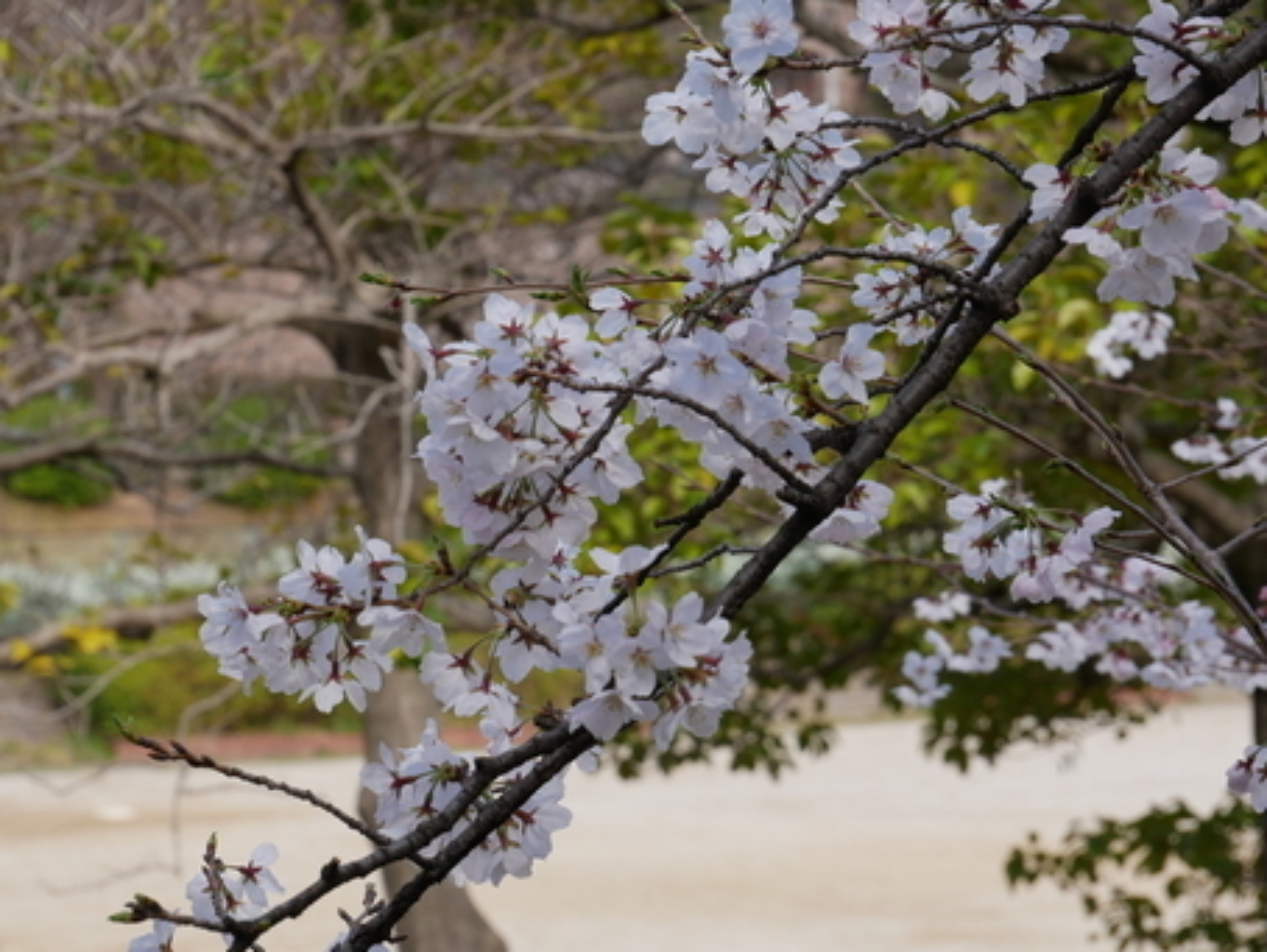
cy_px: 440
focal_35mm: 140
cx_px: 567
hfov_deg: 14.1
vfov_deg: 10.6
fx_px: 5127
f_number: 7.1
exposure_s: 1/320
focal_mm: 53
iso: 200
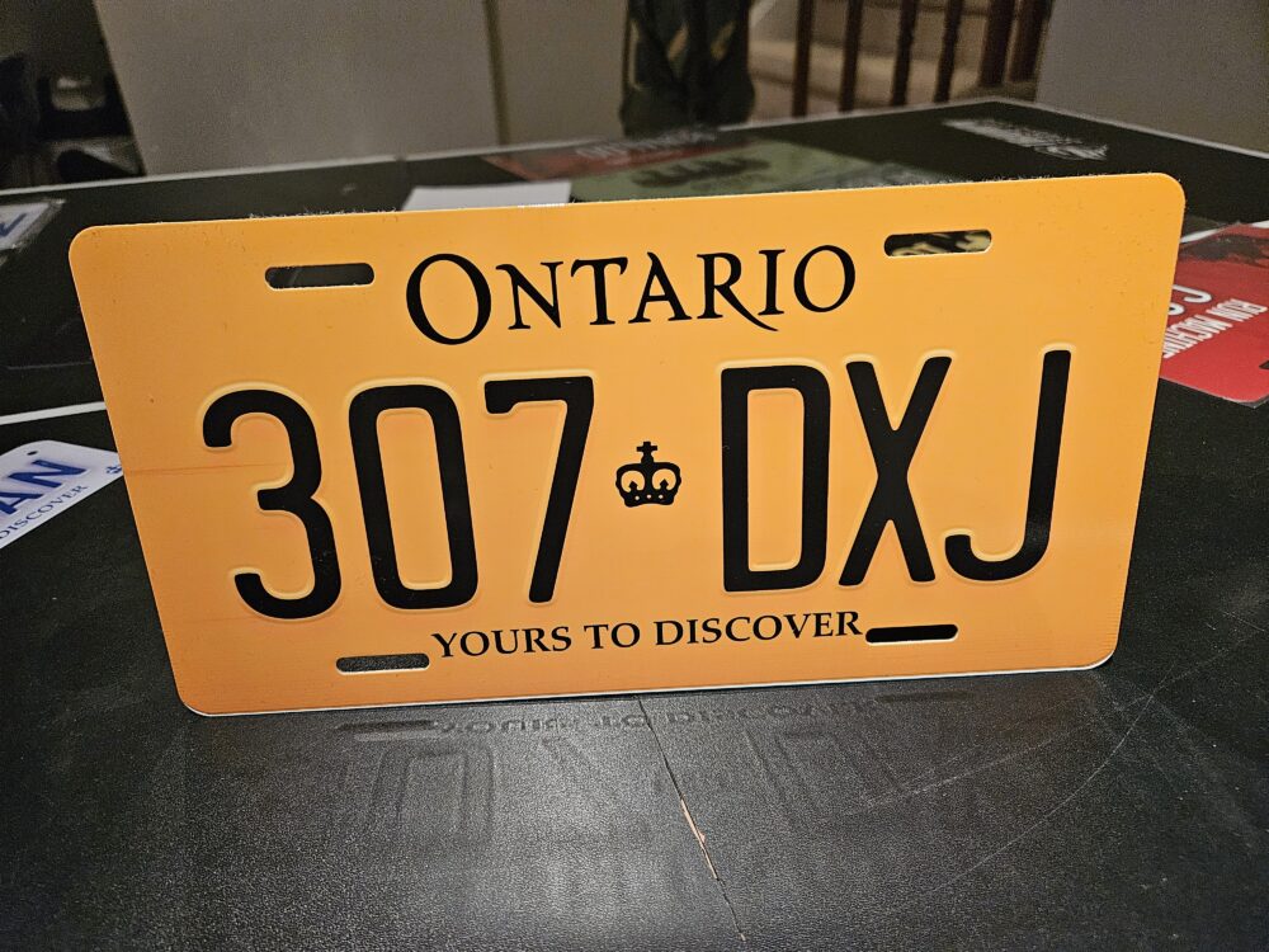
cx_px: 634
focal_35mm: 23
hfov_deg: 73.9
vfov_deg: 58.9
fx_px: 843
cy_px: 476
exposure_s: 1/120
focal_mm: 5.4
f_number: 1.8
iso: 800
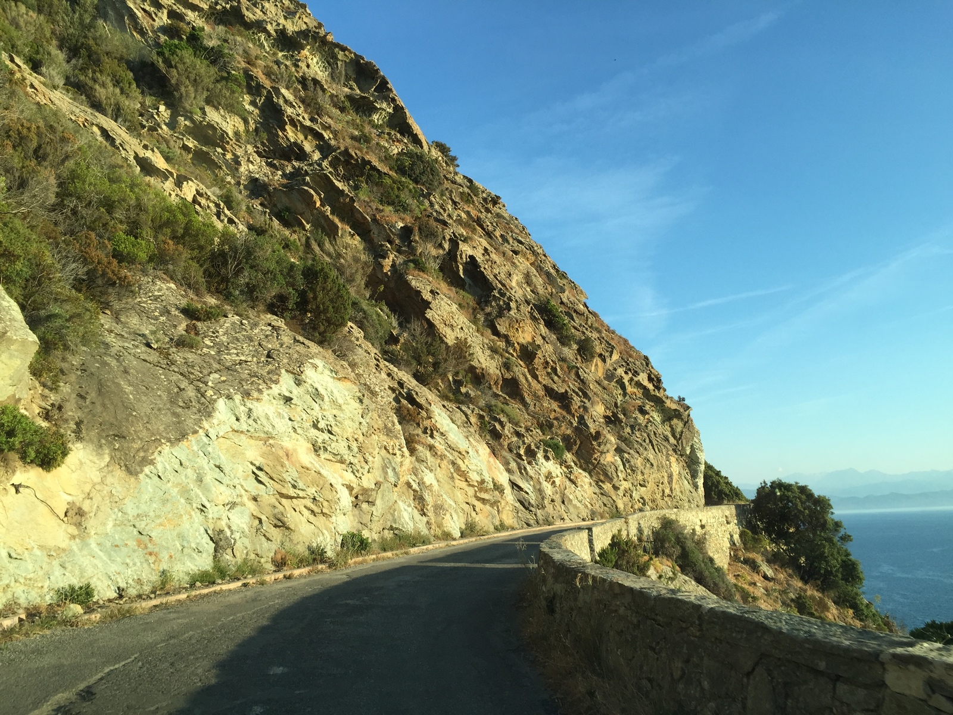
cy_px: 358
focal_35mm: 29
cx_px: 476
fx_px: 798
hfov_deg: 61.7
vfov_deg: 48.2
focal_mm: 4.15
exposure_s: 1/682
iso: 32
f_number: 2.2
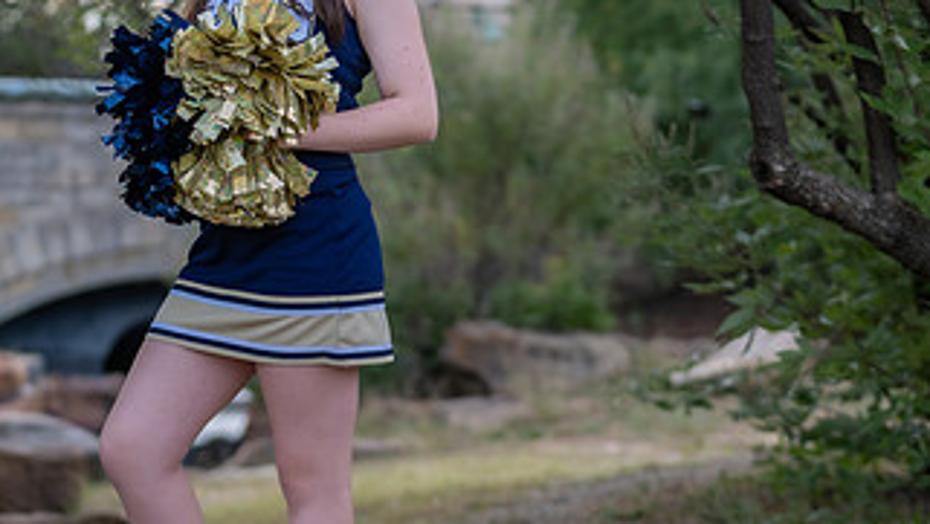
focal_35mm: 148
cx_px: 289
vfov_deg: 8.2
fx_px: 3652
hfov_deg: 14.5
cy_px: 256
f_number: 2.8
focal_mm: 70
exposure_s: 1/320
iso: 160
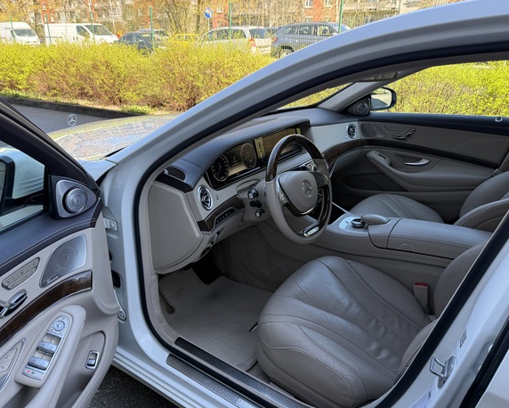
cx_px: 230
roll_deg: +0.4
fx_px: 392
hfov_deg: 65.9
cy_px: 210
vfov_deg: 54.9
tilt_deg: -23.6
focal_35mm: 26
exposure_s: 1/391
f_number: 1.78
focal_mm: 6.76
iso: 100
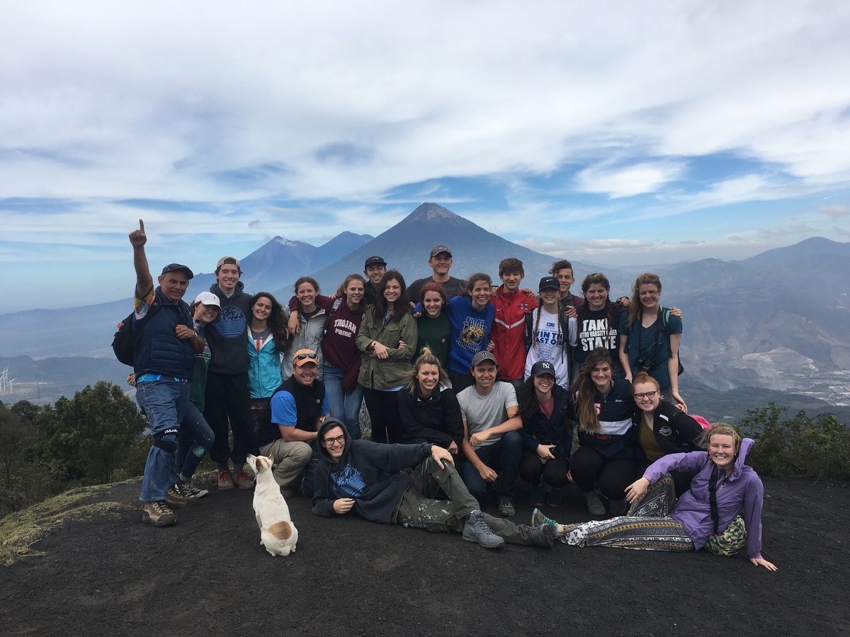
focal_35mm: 29
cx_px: 425
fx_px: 712
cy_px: 318
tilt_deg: -5.4
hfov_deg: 61.7
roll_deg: +1.3
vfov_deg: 48.2
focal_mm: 4.15
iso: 25
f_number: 2.2
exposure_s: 1/1832
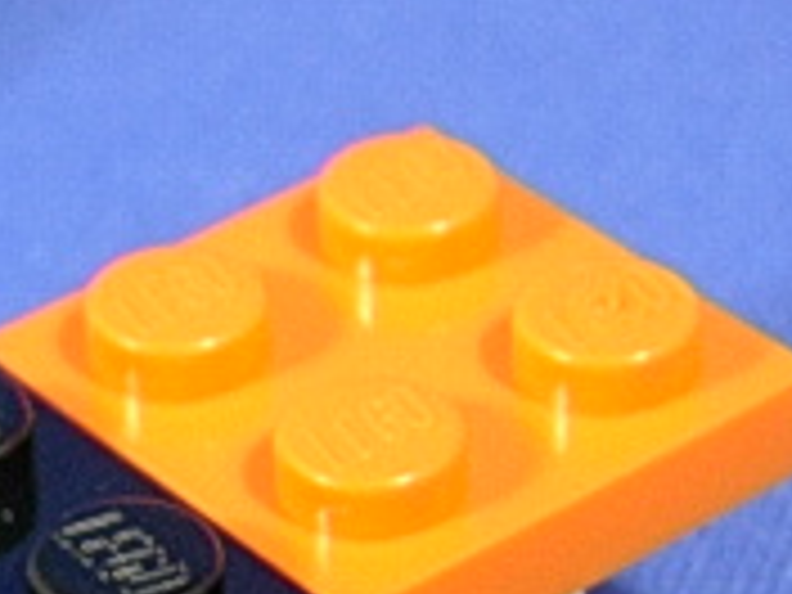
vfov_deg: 6.7
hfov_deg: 8.9
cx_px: -387
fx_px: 4988
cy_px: 1004
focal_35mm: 218
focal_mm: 9
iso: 70
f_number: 3.4
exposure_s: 1/4.8
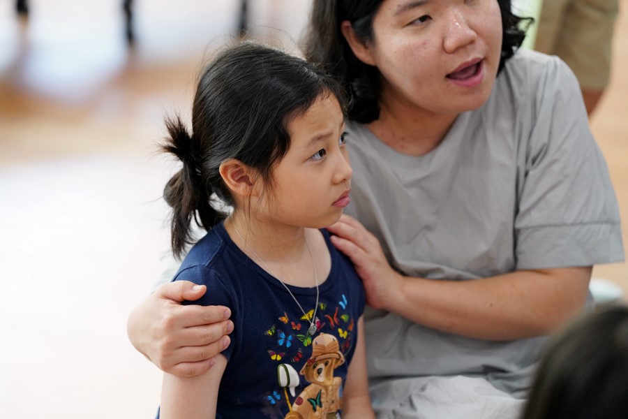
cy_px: 210
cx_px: 314
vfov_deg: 6.9
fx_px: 3489
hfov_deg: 10.3
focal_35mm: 200
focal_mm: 200
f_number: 3.2
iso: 1600
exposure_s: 1/250
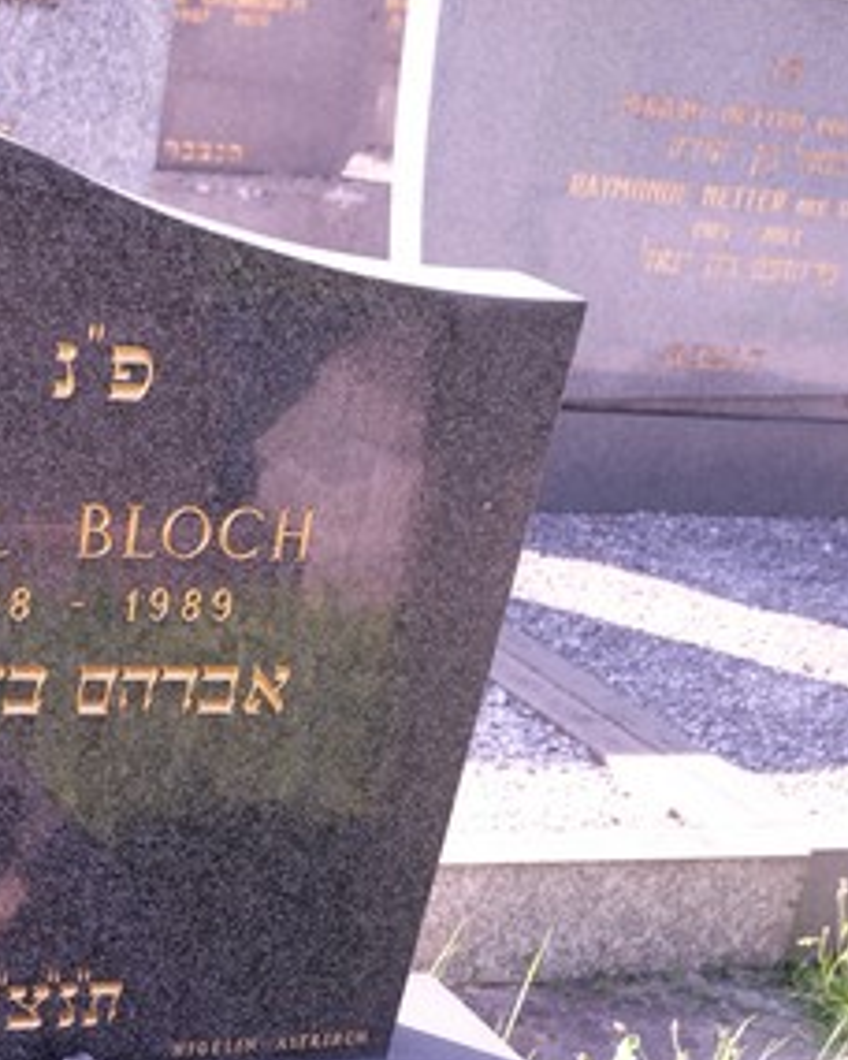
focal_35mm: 75
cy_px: 1082
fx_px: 2353
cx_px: 119
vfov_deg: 24.2
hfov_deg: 20.1
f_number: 4
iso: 160
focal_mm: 25.4
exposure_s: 1/110
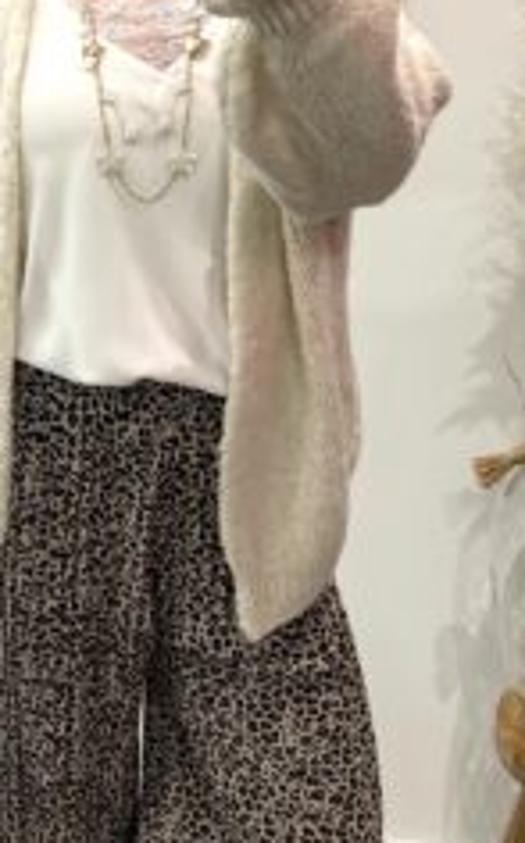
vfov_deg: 44.3
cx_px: 193
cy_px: 354
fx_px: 1033
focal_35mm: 45
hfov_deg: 28.4
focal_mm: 5.1
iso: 100
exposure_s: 1/100
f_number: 1.6
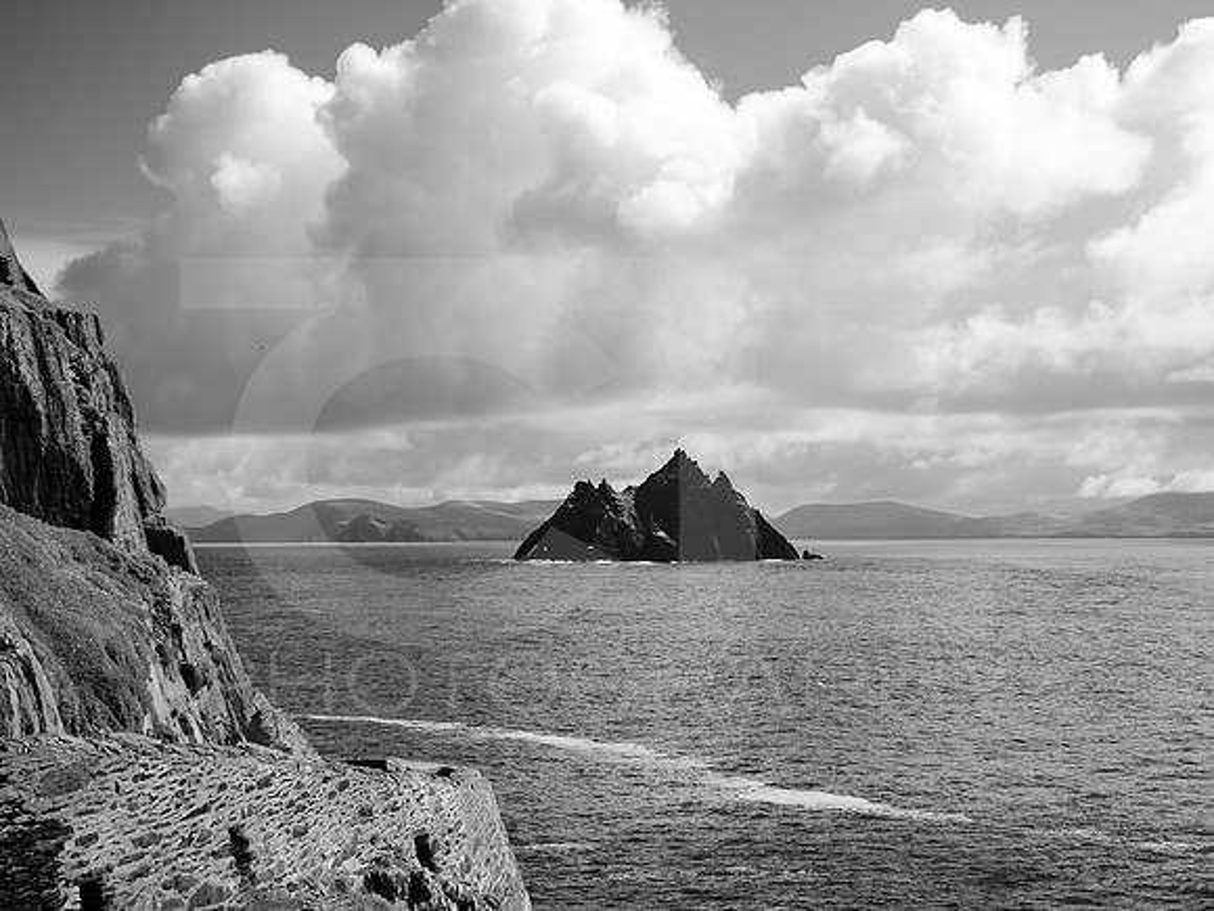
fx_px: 1965
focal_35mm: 56
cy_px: 455
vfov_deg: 26.1
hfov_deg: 34.3
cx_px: 688
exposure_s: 1/1600
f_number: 5.6
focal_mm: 34
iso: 500
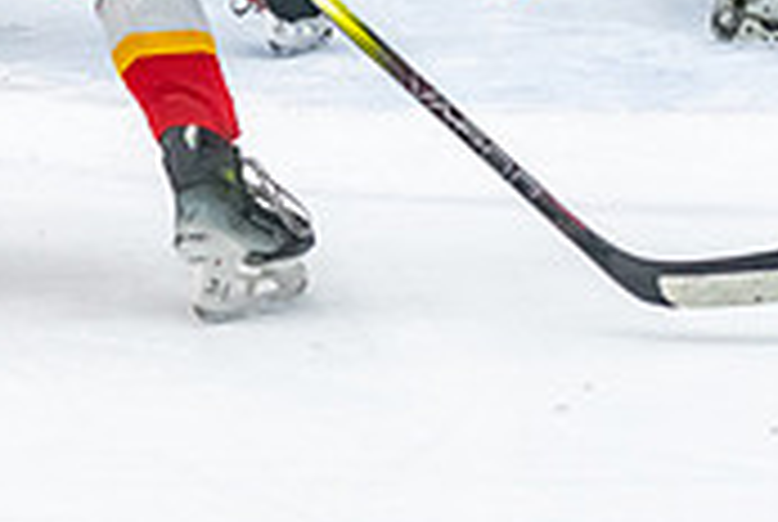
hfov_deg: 6.3
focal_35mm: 326
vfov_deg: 4.2
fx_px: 7057
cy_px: -268
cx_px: 39
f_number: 2.8
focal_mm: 80
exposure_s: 1/800
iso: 3200
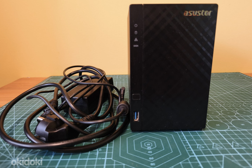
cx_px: 130
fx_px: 175
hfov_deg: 71.5
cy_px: 78
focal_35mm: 25
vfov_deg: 51.3
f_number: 1.62
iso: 800
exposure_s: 1/33.3
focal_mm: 6.45
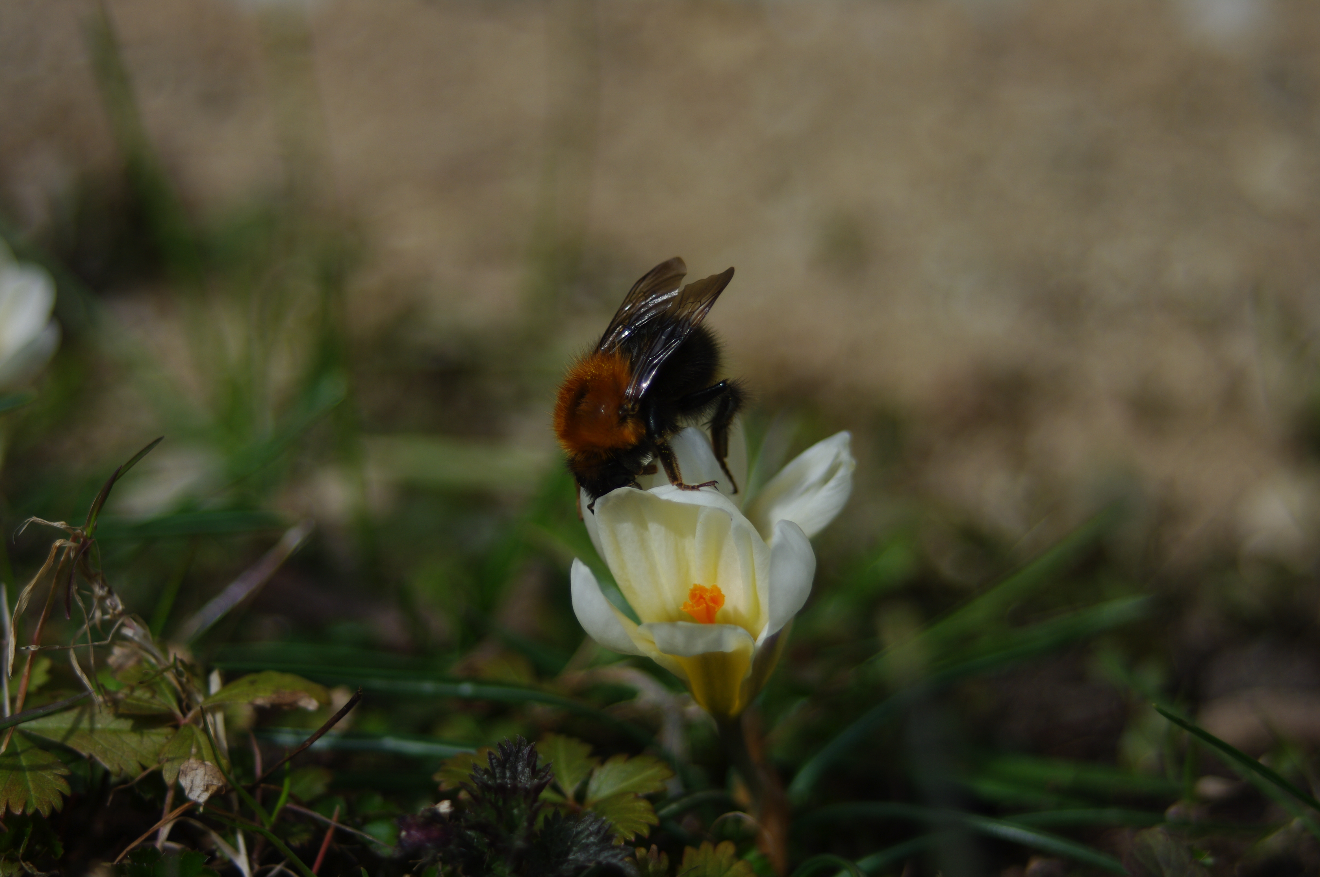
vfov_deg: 13.0
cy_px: 438
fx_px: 3846
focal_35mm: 105
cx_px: 660
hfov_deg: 19.5
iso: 100
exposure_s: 1/1000
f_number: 4.5
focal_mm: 70
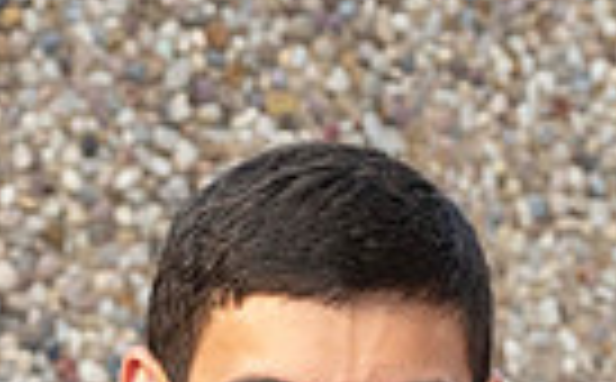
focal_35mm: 332
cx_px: 235
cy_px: 867
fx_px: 5562
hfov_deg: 6.3
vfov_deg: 3.9
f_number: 7.1
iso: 500
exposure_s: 1/200
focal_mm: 66
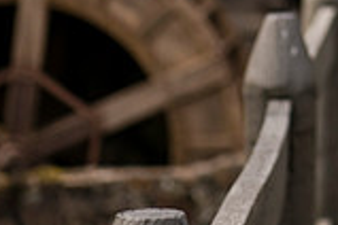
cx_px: 482
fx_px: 2450
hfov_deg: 7.8
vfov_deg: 5.2
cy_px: -139
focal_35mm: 261
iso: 500
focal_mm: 70
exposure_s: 1/1600
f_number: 3.5
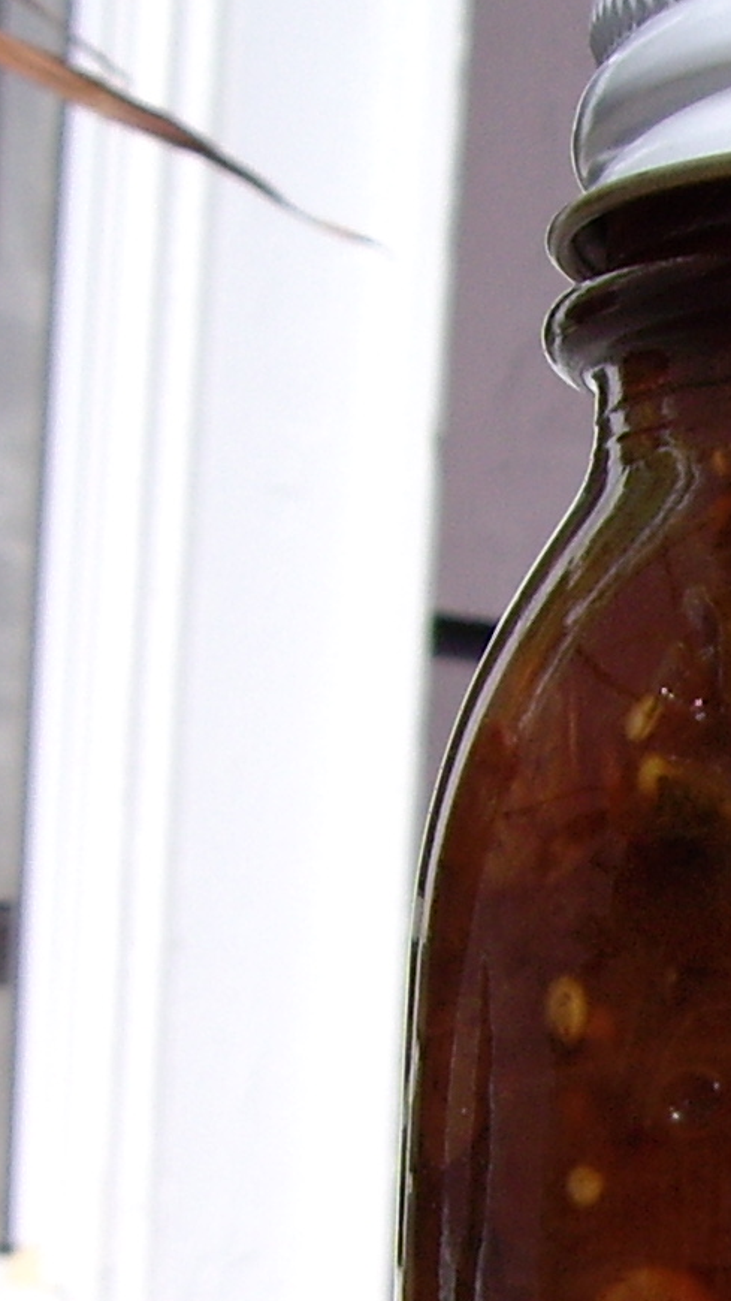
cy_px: 1323
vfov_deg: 15.7
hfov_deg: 8.6
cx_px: 1369
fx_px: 4620
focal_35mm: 134
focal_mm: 6.2
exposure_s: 1/640
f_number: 4.3
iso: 64
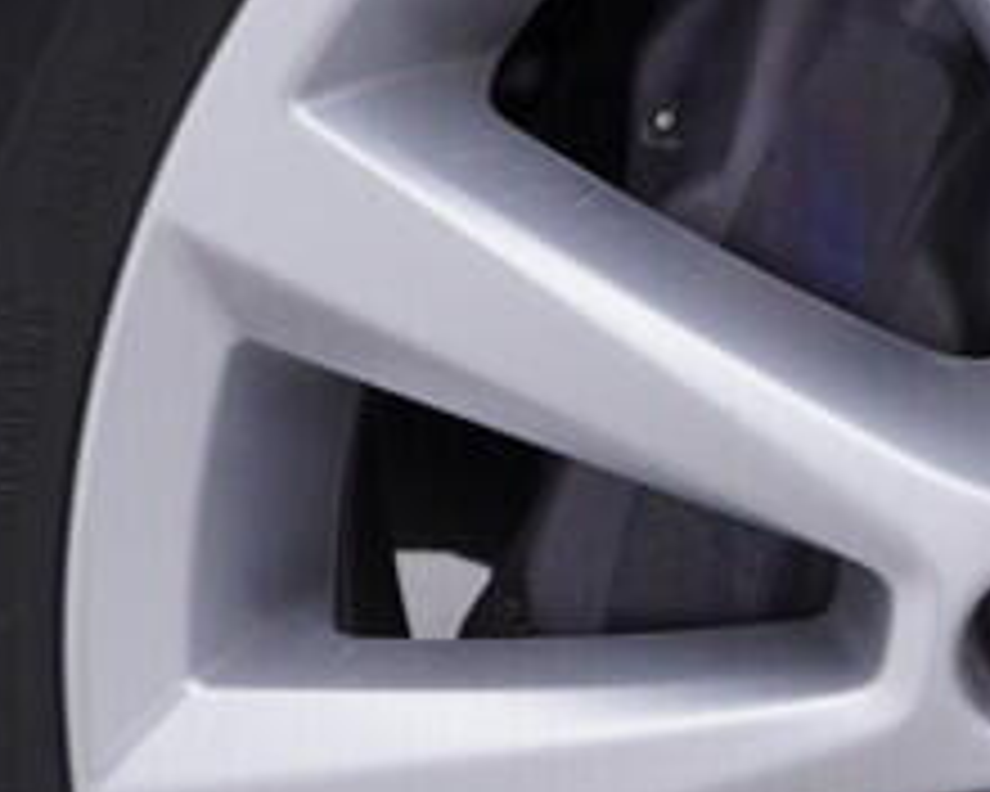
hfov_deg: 8.4
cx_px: 1800
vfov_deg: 7.0
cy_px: 675
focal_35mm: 221
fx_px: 6475
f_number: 4
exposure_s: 1/60
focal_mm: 24
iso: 125
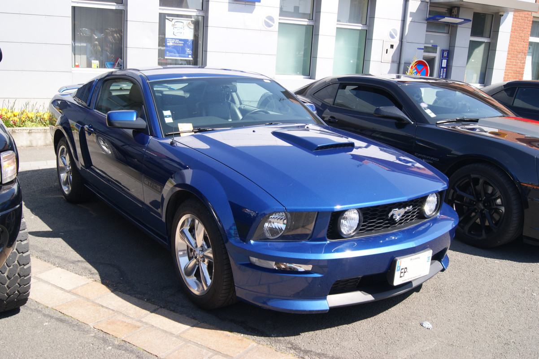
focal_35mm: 36
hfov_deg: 53.2
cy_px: 180
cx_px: 270
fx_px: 539
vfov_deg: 36.8
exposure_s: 1/80
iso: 100
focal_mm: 24
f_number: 9
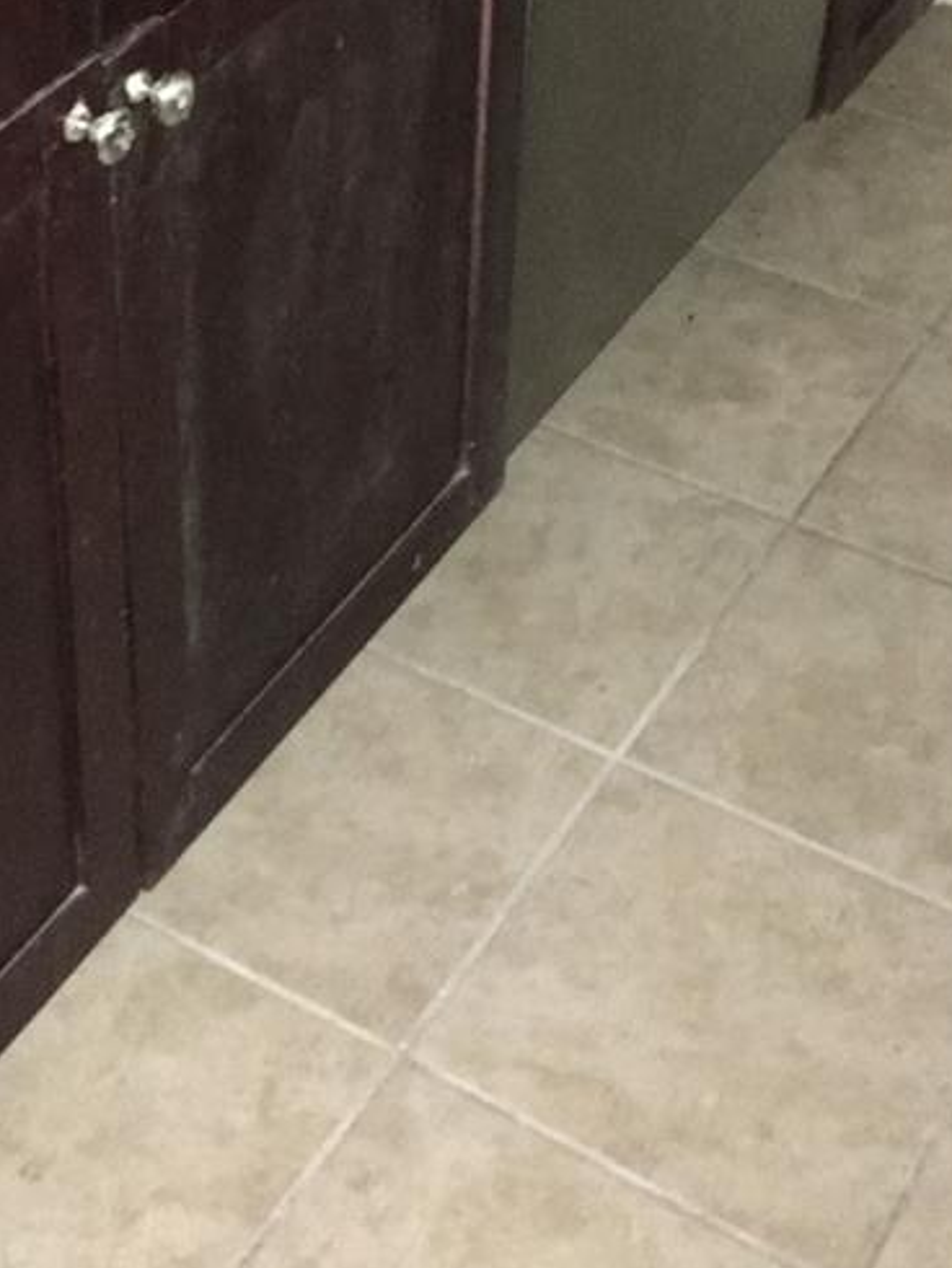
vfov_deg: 26.7
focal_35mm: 71
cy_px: 212
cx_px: 248
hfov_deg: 20.6
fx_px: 2601
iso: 400
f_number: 2.2
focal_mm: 4.15
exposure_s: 1/16
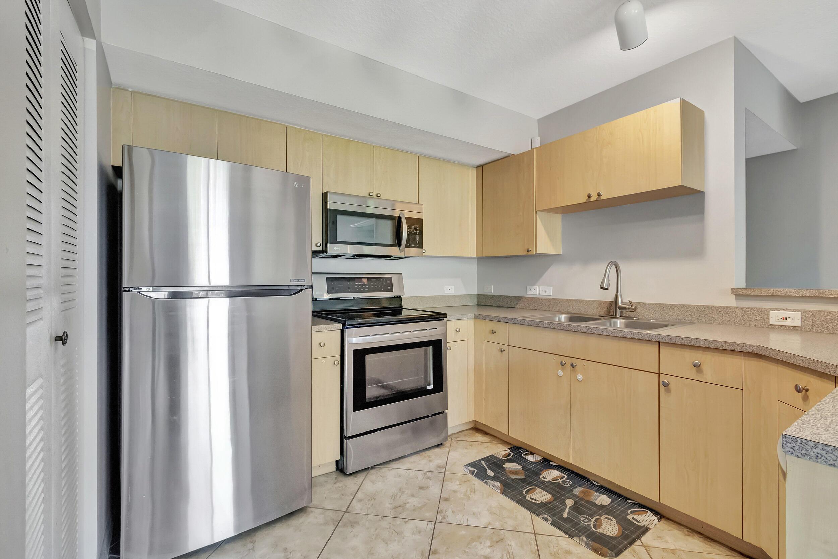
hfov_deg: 100.4
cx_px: 419
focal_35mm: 15
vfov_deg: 77.3
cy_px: 280
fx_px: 349
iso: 3600
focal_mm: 10
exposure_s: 1/15
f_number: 8
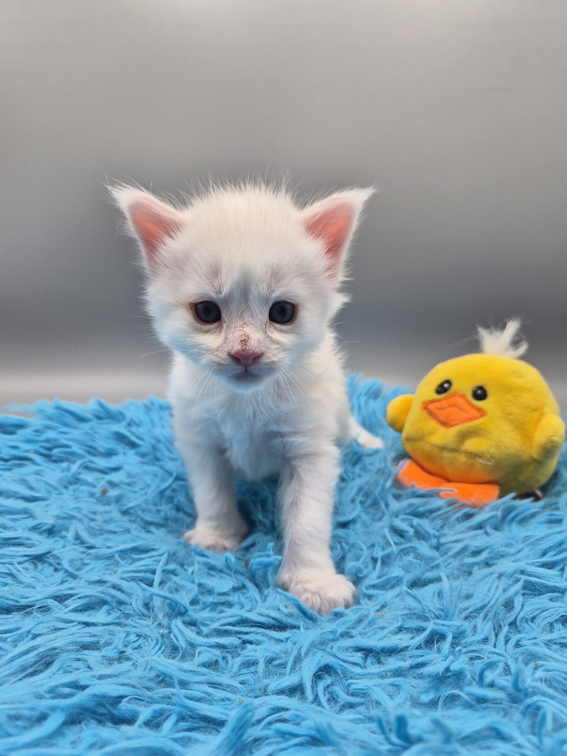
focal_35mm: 23
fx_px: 502
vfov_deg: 73.9
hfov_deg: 58.9
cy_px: 378
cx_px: 284
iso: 80
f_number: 1.8
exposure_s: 1/764
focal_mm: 5.4
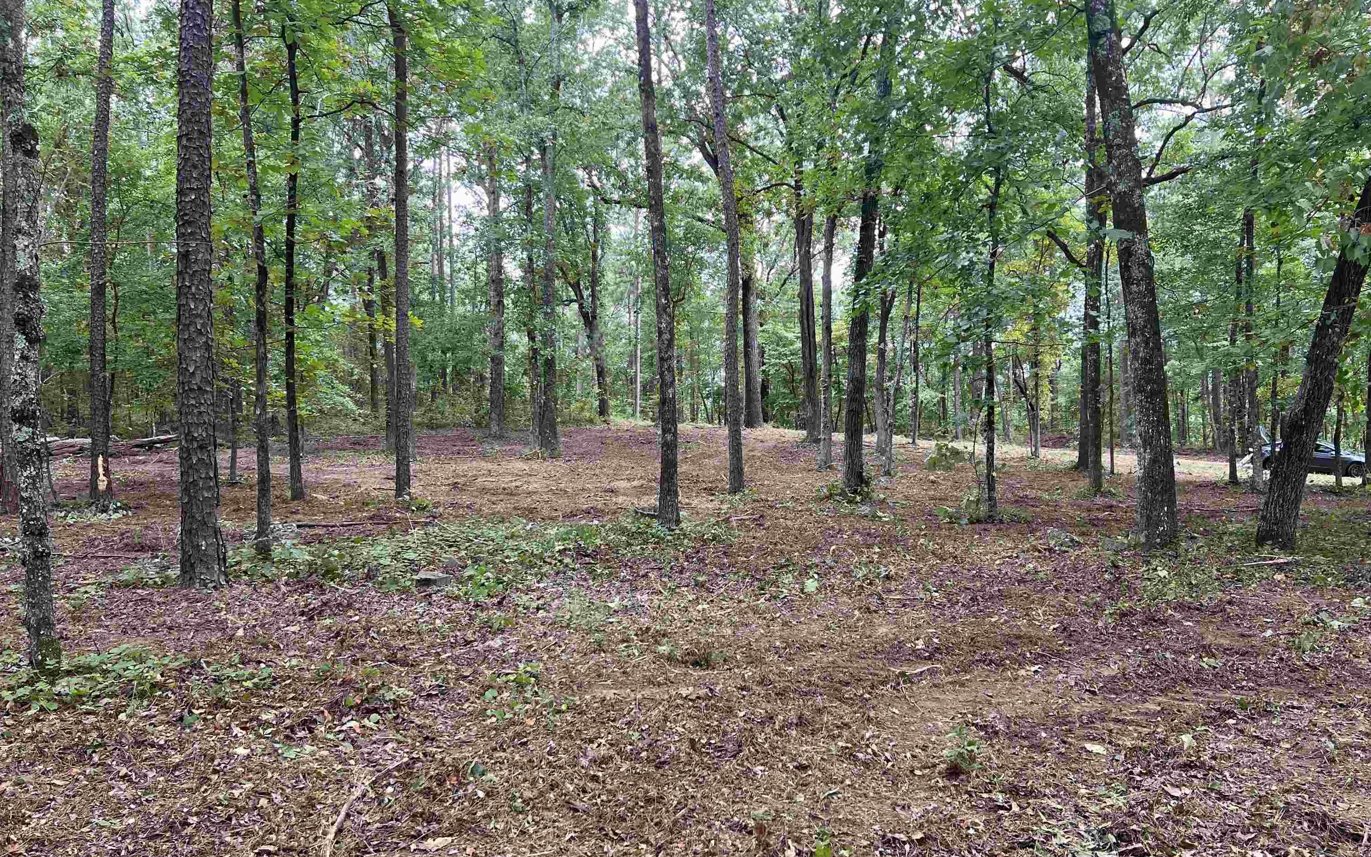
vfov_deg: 44.4
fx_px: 1046
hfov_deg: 66.5
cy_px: 486
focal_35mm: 28
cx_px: 692
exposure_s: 1/121
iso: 100
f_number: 1.5
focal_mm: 5.7
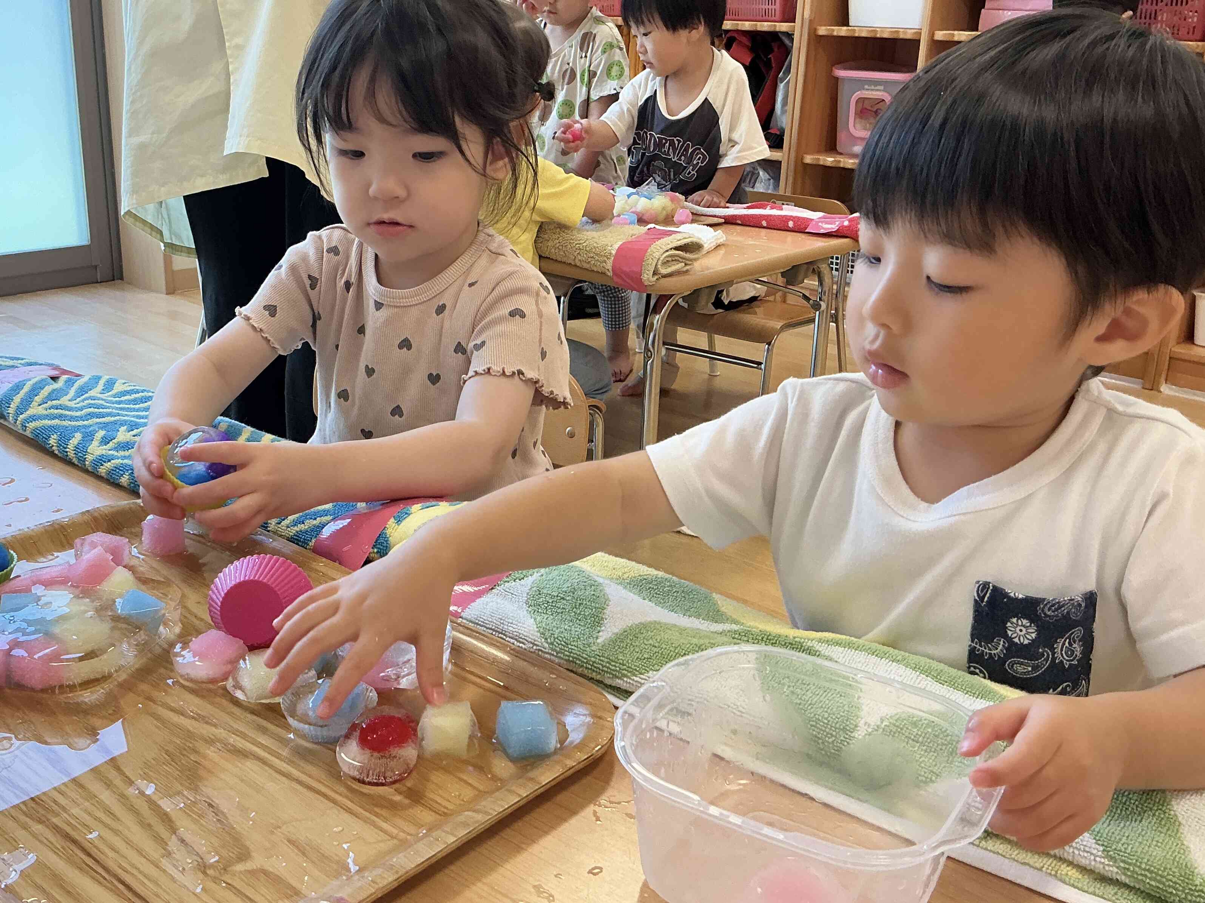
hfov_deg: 61.7
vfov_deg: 48.2
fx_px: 1009
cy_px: 452
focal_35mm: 29
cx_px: 602
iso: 64
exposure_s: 1/120
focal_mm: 3
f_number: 1.8
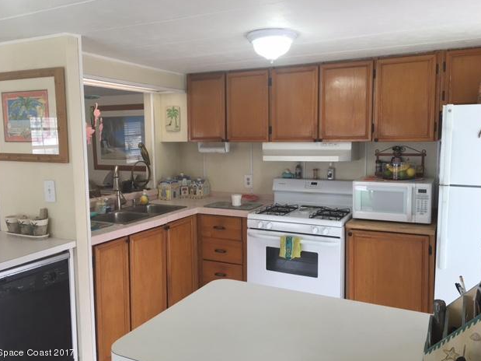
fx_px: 417
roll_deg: -0.2
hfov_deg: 60.0
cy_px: 181
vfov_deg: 46.8
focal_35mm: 30
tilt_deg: -5.3
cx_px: 241
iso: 25
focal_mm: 4.15
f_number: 2.2
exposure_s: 1/40
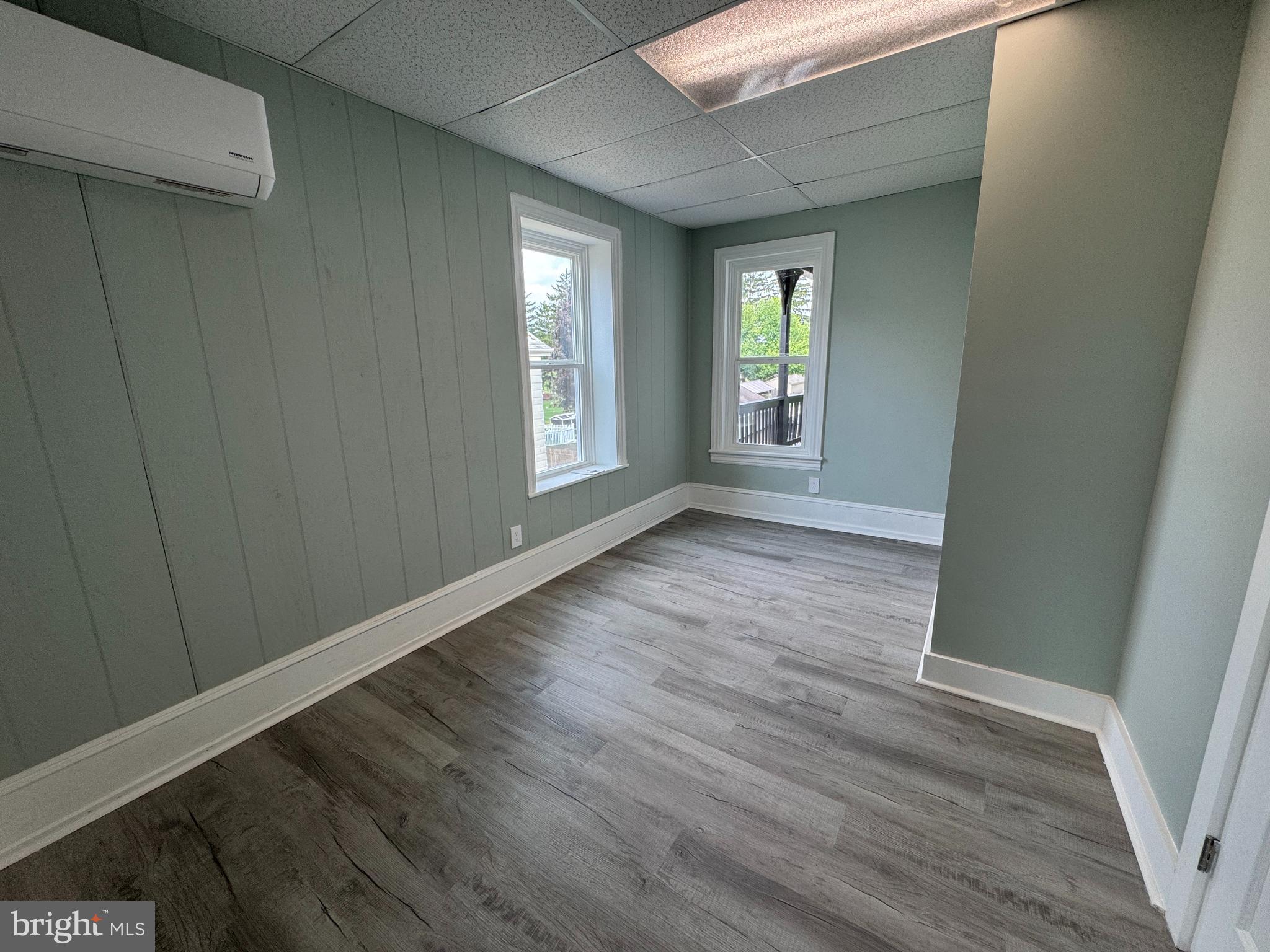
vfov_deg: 85.7
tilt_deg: -13.5
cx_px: 635
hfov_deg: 102.1
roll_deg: +1.3
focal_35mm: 14
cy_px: 476
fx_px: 514
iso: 80
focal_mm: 2.22
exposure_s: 1/120
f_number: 2.2
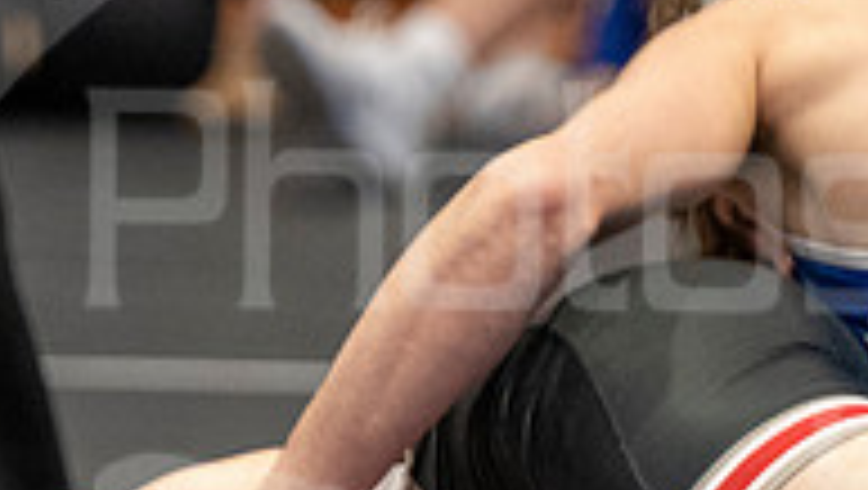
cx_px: 577
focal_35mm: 899
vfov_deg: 1.4
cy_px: 1239
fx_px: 20711
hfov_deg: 2.4
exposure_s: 1/1000
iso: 3200
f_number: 2.8
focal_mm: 160
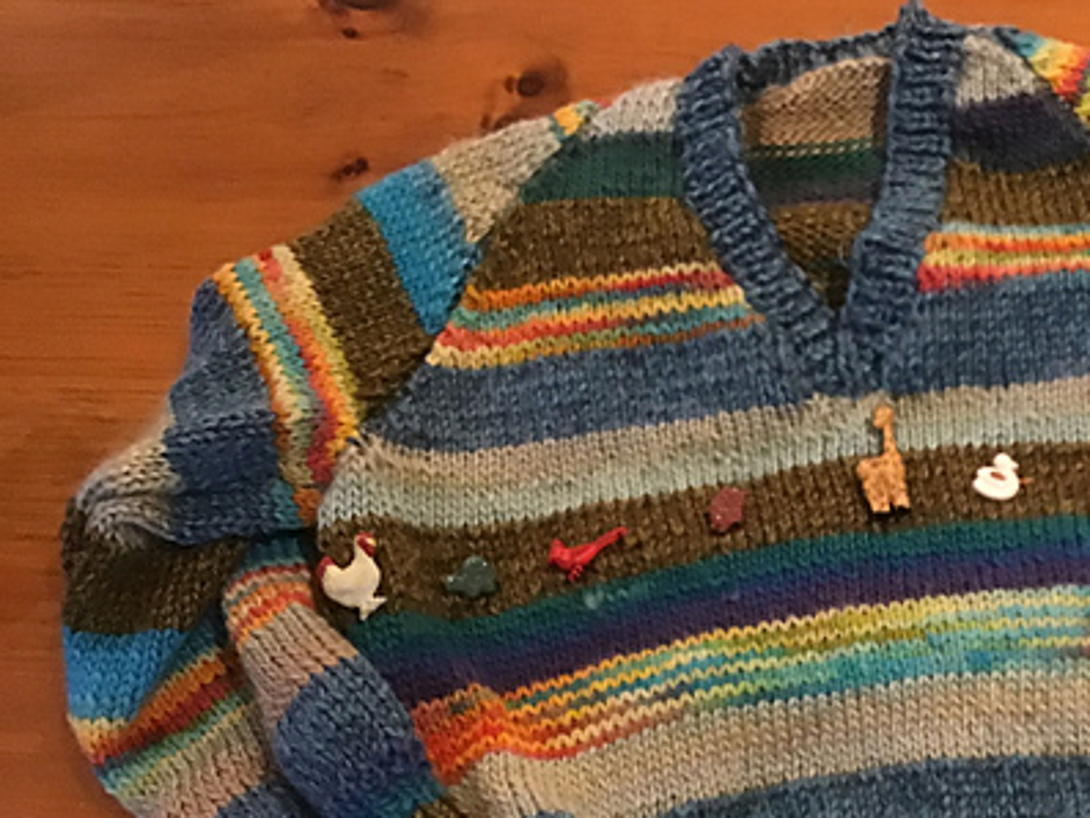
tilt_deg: -71.2
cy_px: 560
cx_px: 876
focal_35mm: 50
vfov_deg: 28.9
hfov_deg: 36.8
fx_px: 1575
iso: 250
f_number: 2.4
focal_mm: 3.3
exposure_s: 1/15
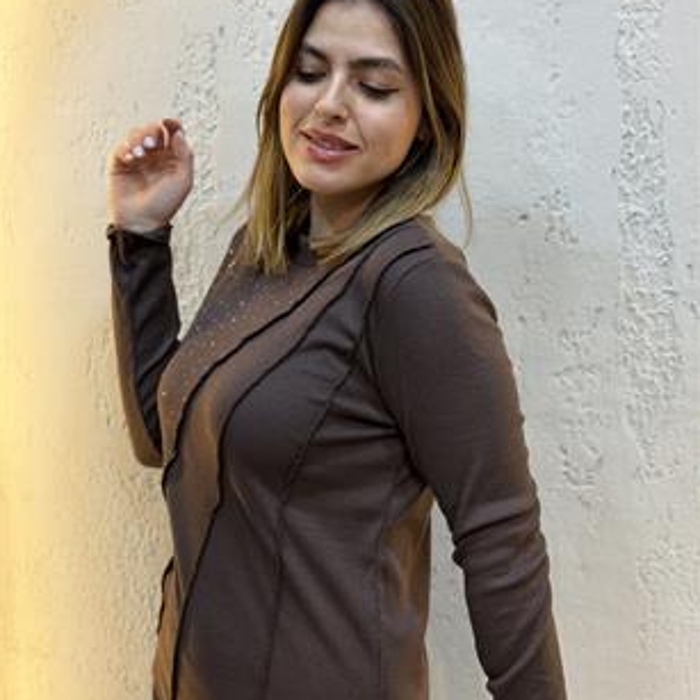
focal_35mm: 57
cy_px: 371
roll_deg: +1.7
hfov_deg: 30.0
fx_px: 1304
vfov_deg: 30.0
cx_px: 351
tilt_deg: -9.7
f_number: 1.78
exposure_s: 1/100
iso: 80
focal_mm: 6.76
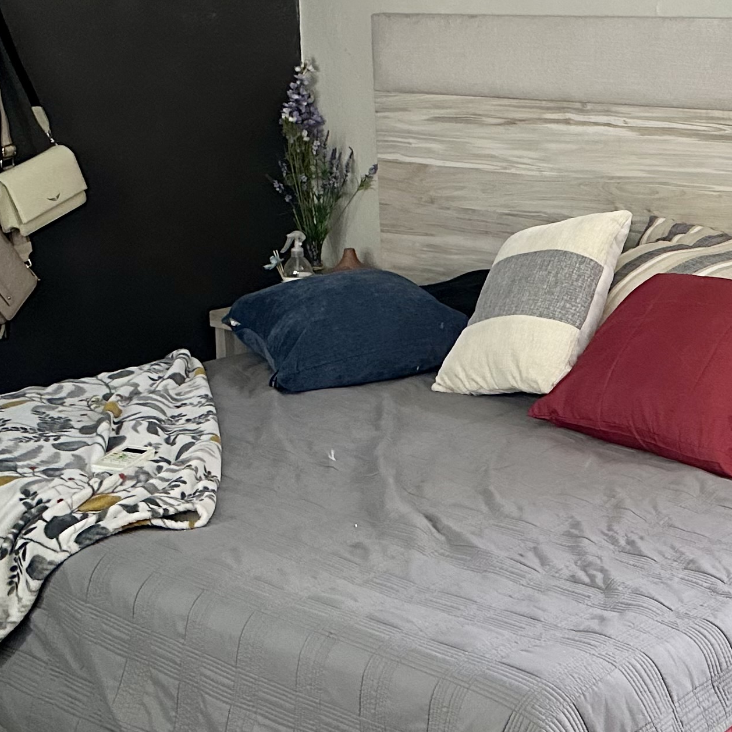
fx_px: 1627
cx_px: 770
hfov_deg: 24.0
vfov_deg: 25.0
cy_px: 159
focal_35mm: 68
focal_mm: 6.86
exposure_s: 1/60
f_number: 1.78
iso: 500
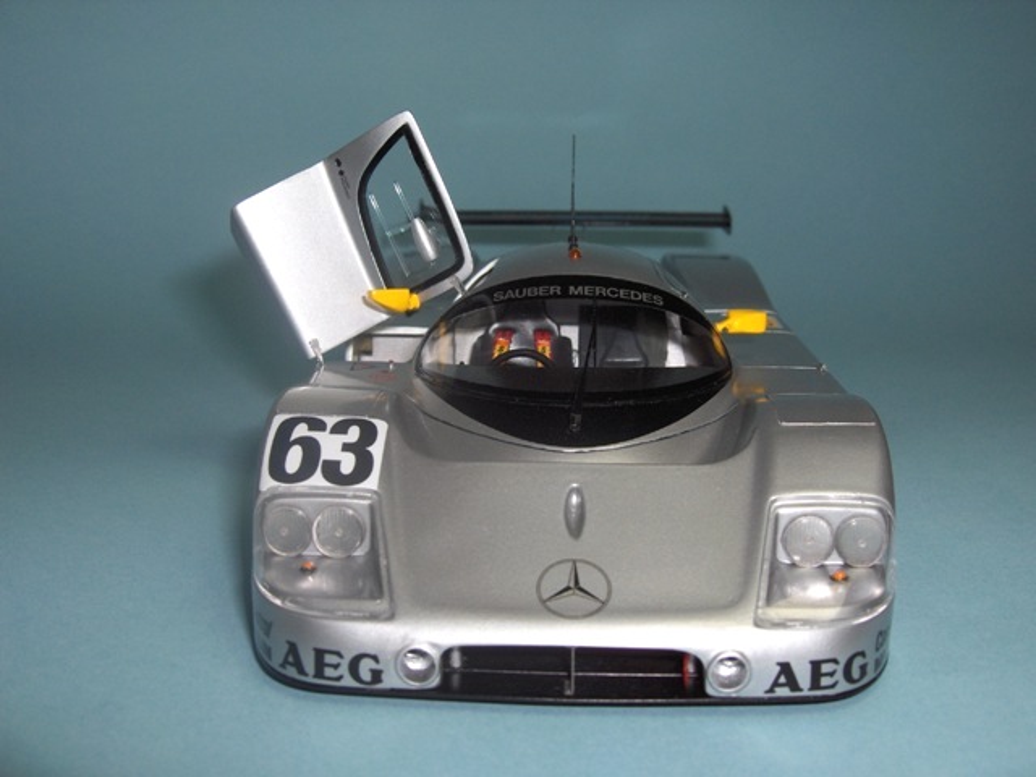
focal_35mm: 39
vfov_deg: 36.8
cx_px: 518
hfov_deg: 47.9
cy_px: 388
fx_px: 1167
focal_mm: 8
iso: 100
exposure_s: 1/194
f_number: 4.8
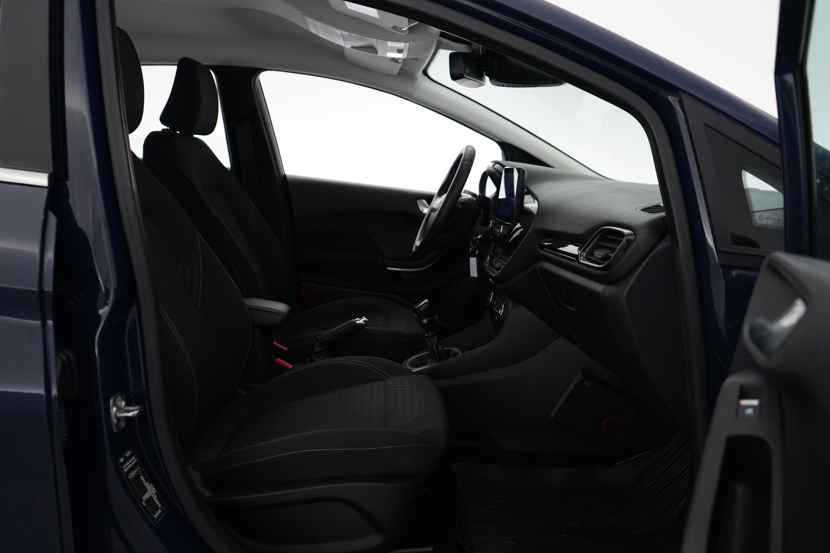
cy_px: 276
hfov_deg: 65.5
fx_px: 646
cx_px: 415
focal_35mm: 28
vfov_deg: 46.4
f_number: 3.5
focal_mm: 28
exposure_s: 1/160
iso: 6400
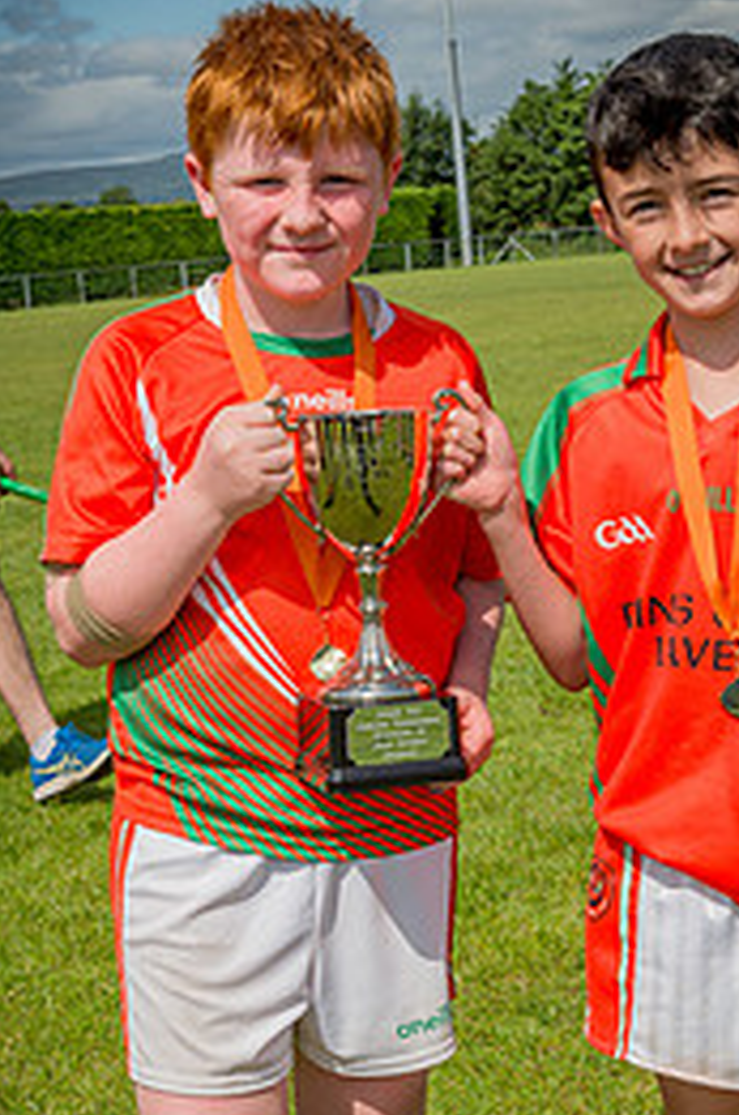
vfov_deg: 26.6
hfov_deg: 17.9
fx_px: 2349
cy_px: 679
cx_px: 425
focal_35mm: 76
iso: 100
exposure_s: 1/200
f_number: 6.3
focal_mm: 44
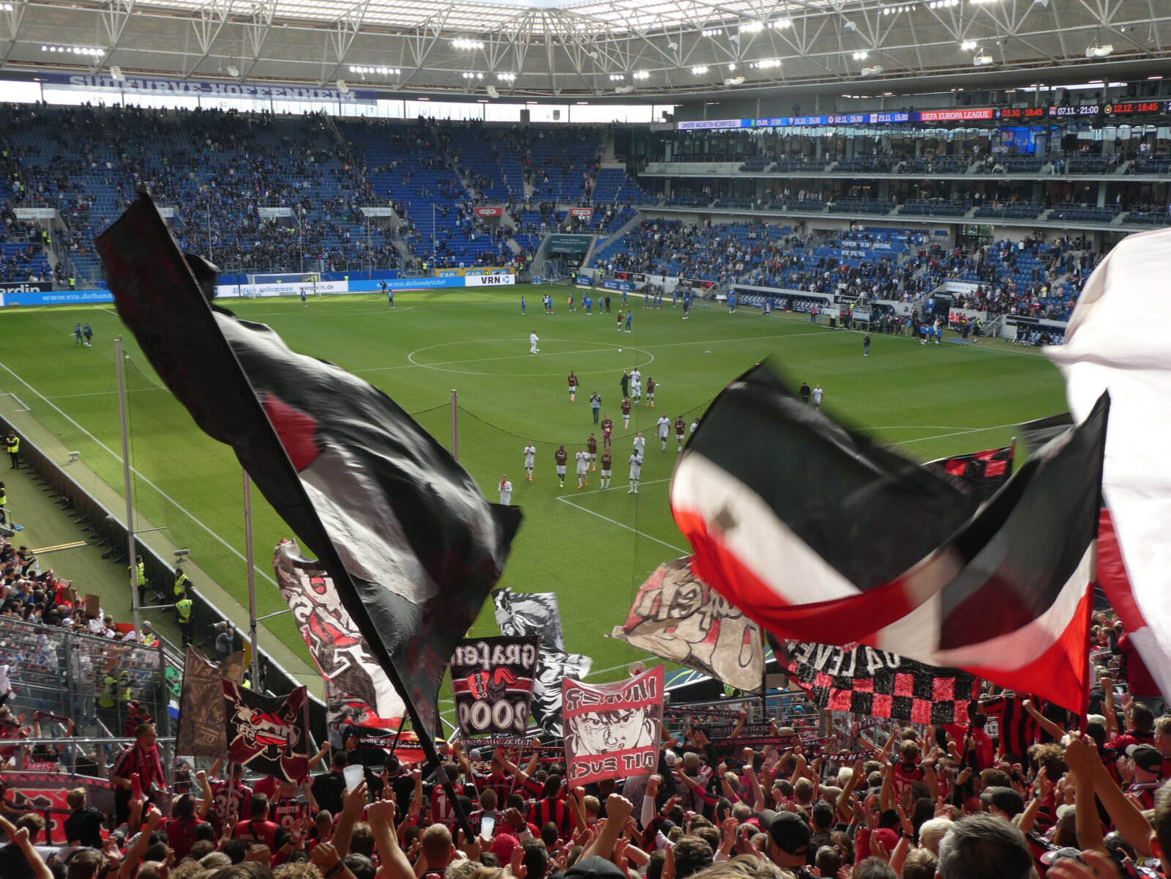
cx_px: 586
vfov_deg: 40.7
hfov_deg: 52.6
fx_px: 1184
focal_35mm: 35
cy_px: 440
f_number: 3.7
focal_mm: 6.3
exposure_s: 1/125
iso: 80
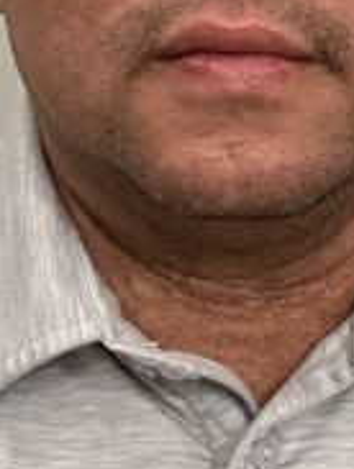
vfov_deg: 18.9
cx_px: 233
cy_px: -140
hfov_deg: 15.4
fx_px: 1304
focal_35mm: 96
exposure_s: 1/60
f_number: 2.2
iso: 200
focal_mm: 2.71
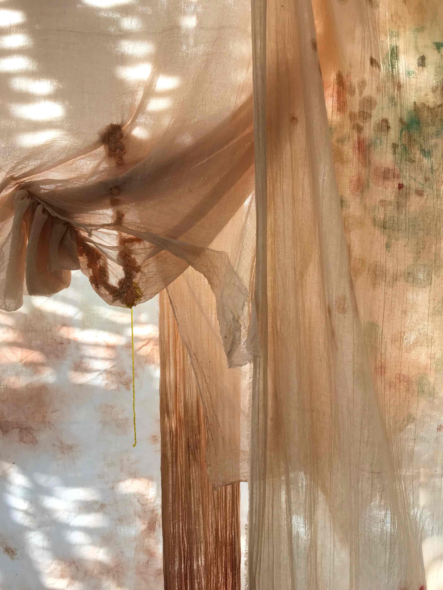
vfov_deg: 63.4
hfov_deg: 49.7
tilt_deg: -5.9
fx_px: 478
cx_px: 222
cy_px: 295
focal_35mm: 28
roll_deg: +0.9
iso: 20
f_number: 1.8
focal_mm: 3.99
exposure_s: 1/275
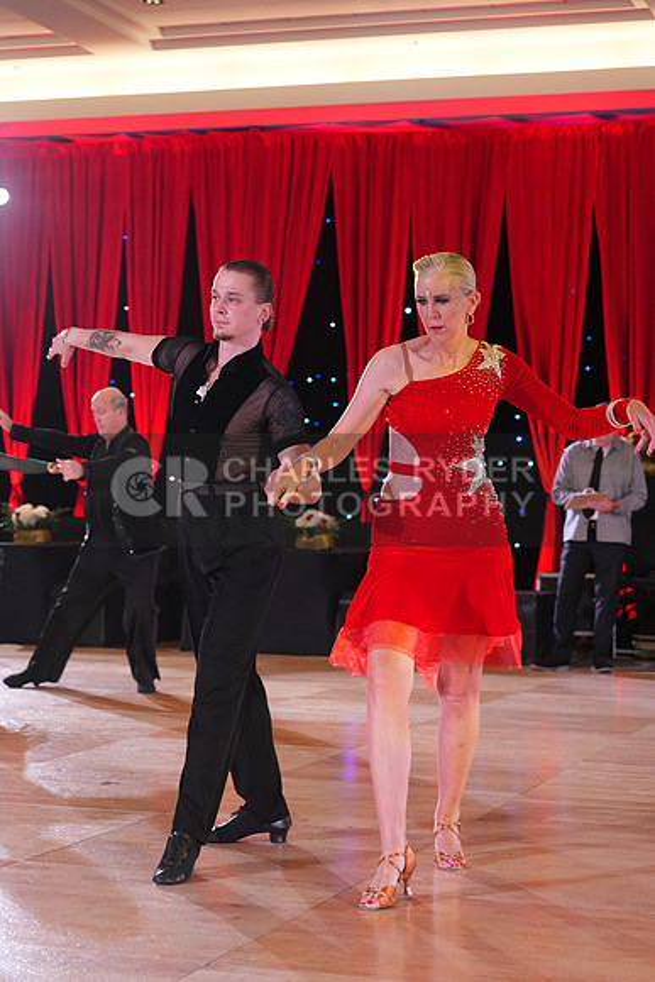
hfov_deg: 19.5
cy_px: 491
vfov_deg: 28.8
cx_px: 328
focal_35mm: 70
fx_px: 1909
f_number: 4.5
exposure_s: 1/250
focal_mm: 70
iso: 3200
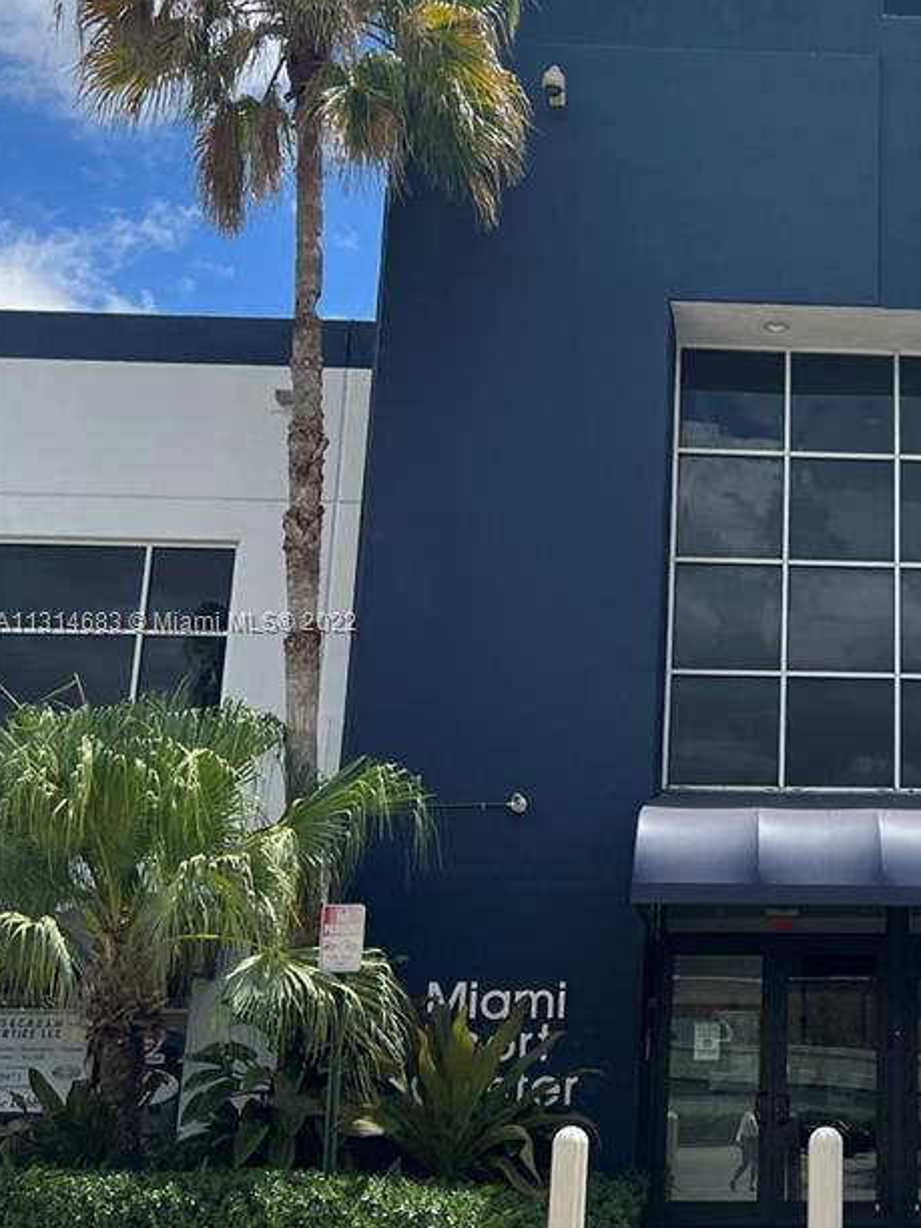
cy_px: 624
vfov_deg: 37.5
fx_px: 1809
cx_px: 893
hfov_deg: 27.2
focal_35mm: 51
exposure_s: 1/4444
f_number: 1.5
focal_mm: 5.7
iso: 50
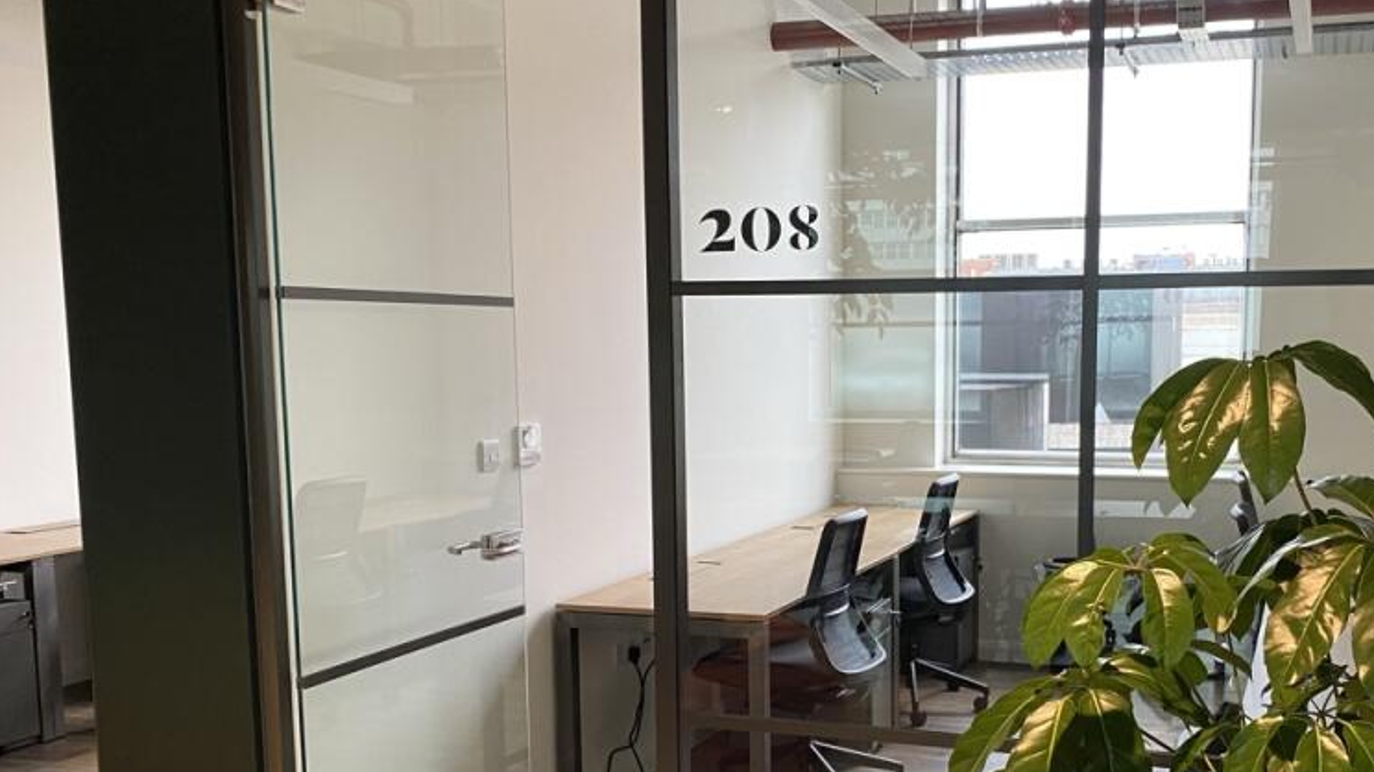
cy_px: 525
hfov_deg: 51.0
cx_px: 868
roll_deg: +0.4
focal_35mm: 39
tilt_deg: -7.4
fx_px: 1420
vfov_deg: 30.1
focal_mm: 4.25
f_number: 1.8
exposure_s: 1/64
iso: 125
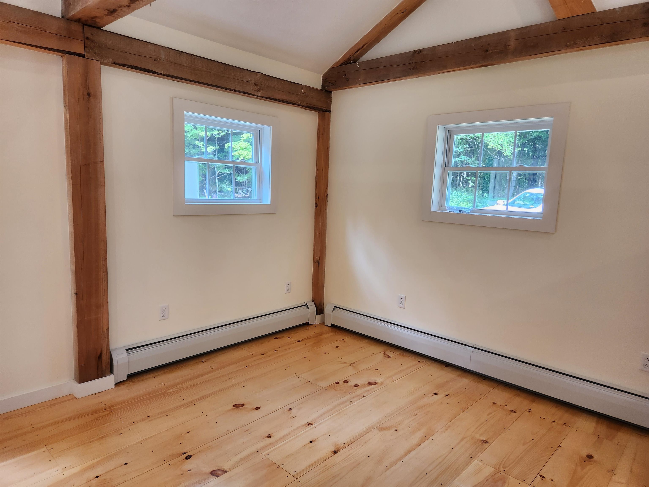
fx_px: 431
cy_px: 244
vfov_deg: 58.9
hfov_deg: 73.9
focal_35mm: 23
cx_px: 324
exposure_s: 1/120
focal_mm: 5.4
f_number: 1.8
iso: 125
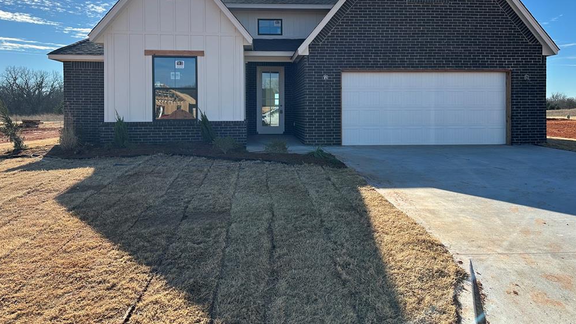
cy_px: 110
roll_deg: +0.0
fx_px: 412
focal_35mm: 27
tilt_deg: +0.8
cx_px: 286
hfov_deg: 69.9
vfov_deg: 42.4
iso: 80
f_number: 1.78
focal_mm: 6.86
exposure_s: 1/4184
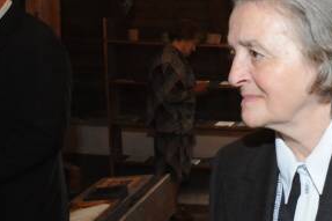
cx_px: 311
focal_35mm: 78
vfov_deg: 17.5
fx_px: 719
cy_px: 134
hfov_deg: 25.1
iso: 4000
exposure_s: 1/30
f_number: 8
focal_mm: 35
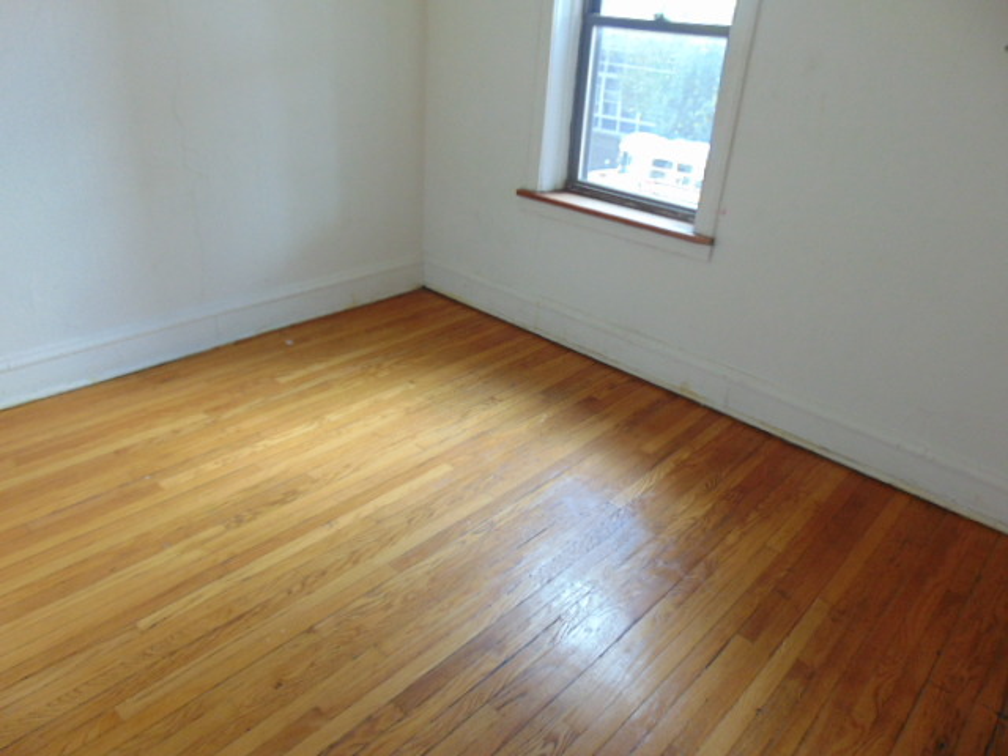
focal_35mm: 25
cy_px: 378
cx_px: 504
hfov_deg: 69.4
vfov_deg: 54.9
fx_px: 728
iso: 160
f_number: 3
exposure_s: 1/30
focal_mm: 4.5
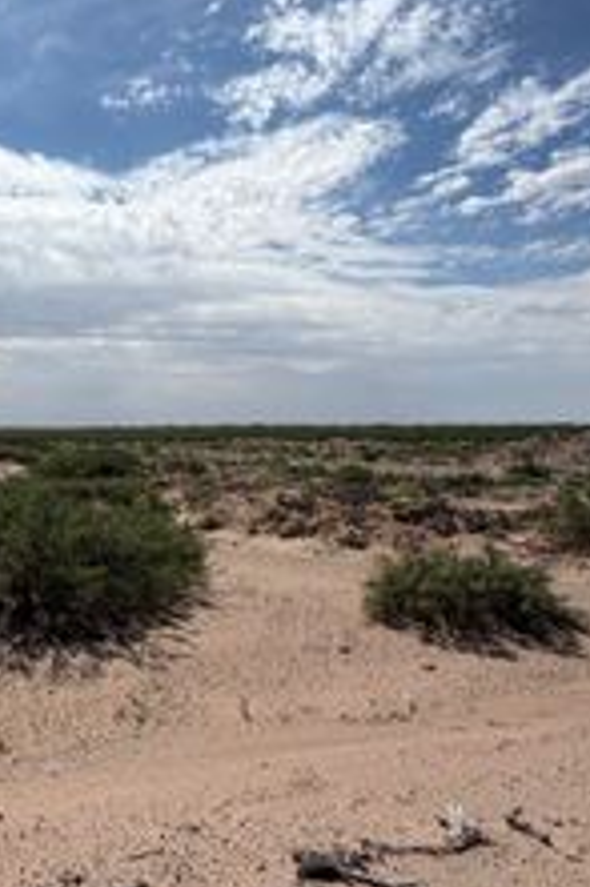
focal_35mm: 33
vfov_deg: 56.0
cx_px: 20
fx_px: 812
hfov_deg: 36.5
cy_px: 291
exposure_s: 1/2506
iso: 20
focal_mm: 2.22
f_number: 2.2
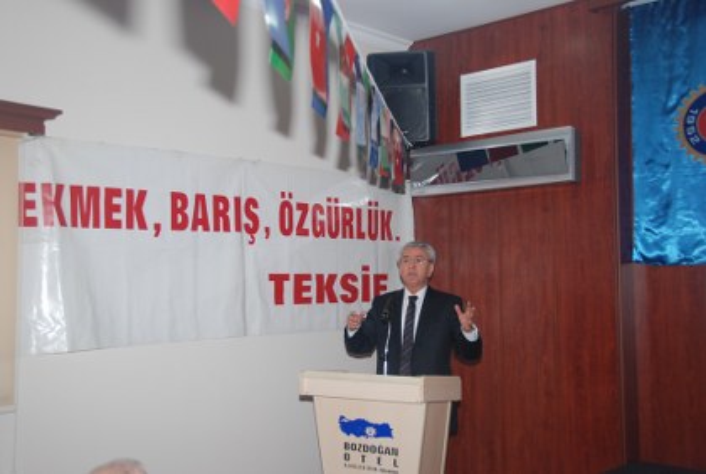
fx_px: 825
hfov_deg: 46.3
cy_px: 237
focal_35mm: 42
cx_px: 353
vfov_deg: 32.0
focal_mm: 28
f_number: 4
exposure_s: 1/60
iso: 200
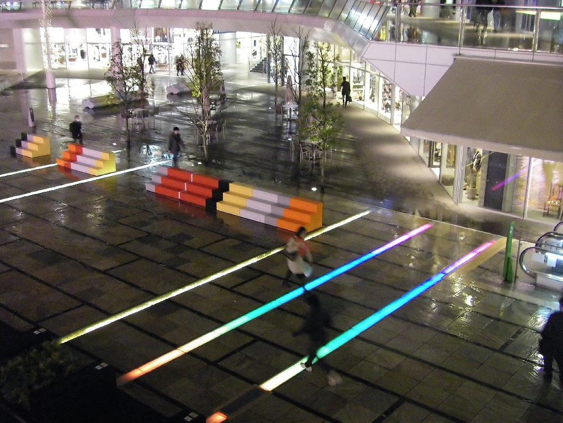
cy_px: 212
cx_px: 282
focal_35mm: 42
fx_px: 683
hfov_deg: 44.8
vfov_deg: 34.3
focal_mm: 6.9
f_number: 3.5
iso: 800
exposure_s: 1/13
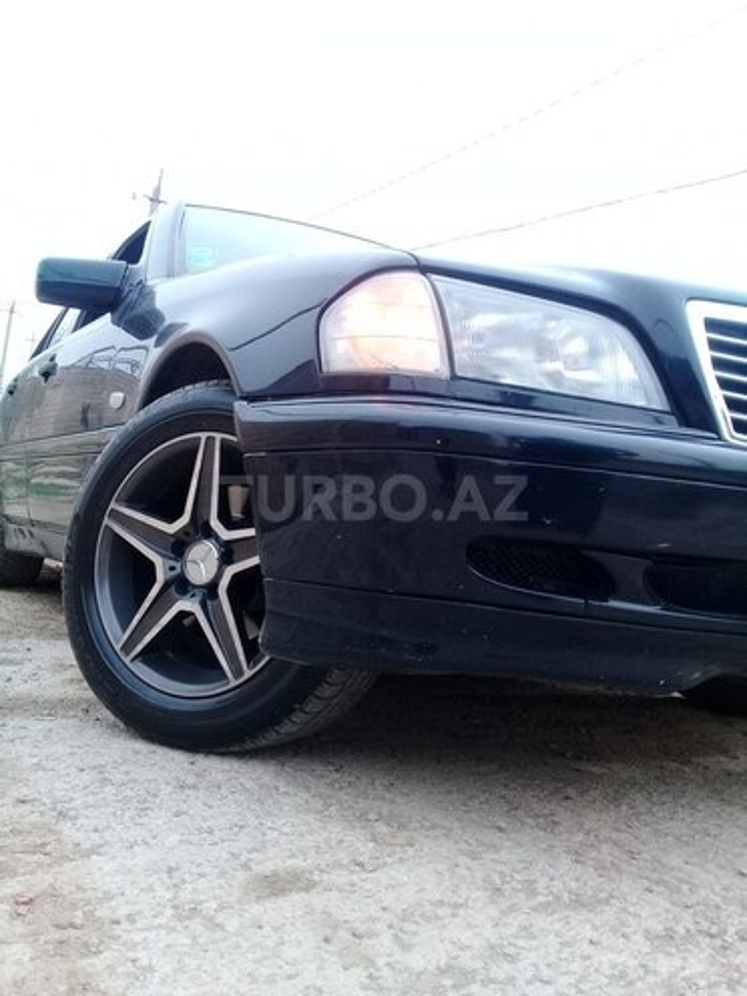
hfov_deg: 45.4
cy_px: 498
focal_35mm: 31
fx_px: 892
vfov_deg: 58.4
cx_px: 374
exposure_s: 1/267
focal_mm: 3.3
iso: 64
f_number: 2.2
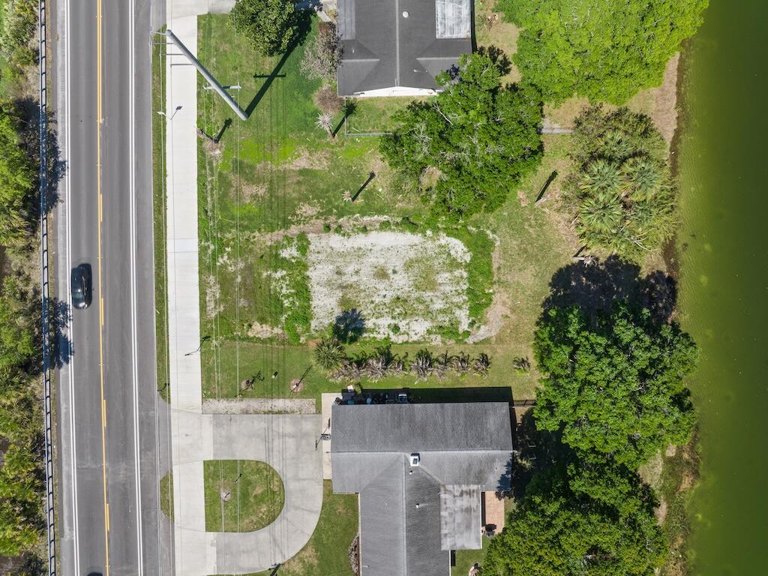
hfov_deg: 71.6
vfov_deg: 56.8
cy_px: 288
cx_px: 384
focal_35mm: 24
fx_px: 532
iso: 100
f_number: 5.6
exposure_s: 1/60
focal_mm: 12.29
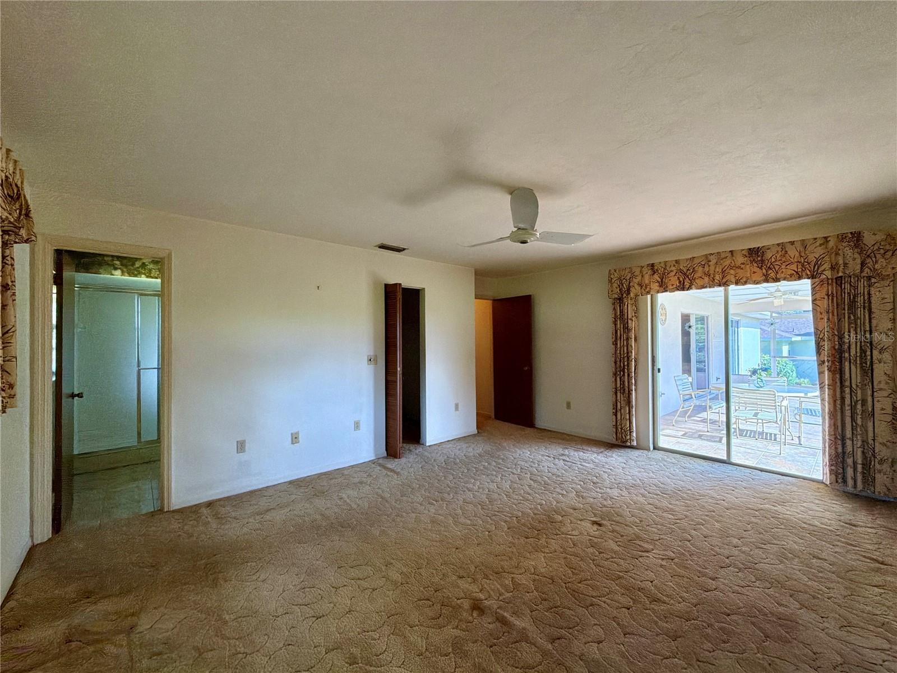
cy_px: 336
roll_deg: +1.5
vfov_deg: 85.7
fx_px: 363
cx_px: 448
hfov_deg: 102.1
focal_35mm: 14
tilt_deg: +0.9
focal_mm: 2.22
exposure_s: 1/89
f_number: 2.2
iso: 320
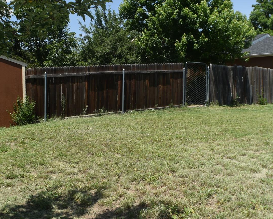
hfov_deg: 32.8
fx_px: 458
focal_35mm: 57
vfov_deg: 26.8
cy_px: 110
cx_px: 85
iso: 100
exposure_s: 1/200
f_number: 9
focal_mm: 27
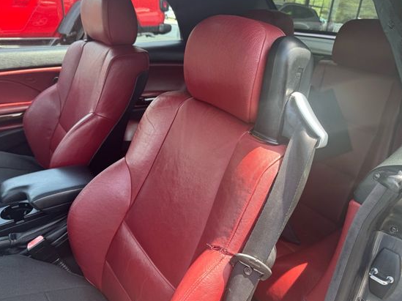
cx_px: 207
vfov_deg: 49.7
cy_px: 148
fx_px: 325
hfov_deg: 63.5
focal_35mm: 28
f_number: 1.78
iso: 64
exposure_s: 1/153
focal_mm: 6.76
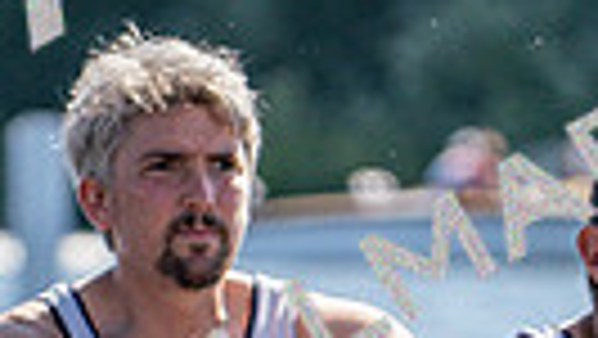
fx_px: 17627
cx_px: 261
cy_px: 710
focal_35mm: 1111
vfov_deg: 1.1
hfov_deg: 1.9
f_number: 5.6
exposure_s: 1/1600
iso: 250
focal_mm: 243
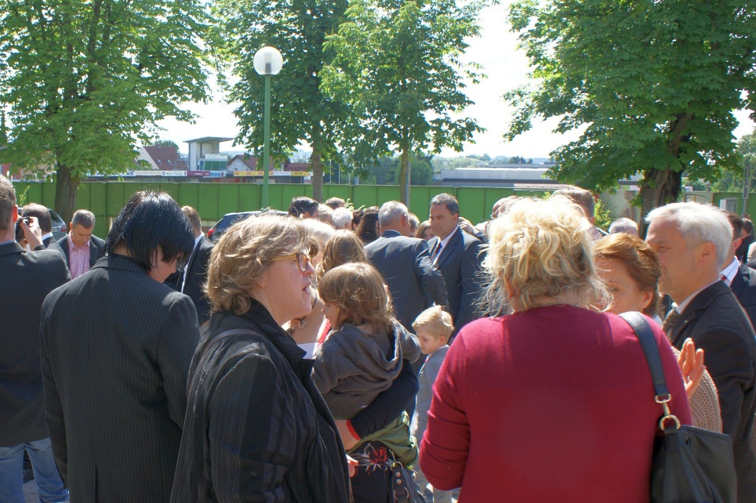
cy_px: 326
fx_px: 882
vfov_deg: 31.7
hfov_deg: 44.6
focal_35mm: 42
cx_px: 176
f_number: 8
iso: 100
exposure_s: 1/80
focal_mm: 18
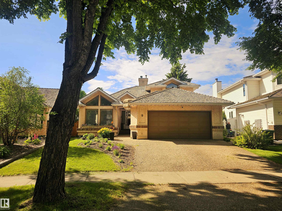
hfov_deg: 73.9
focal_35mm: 23
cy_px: 106
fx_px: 187
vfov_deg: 58.9
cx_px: 141
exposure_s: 1/709
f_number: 1.7
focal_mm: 6.3
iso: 10
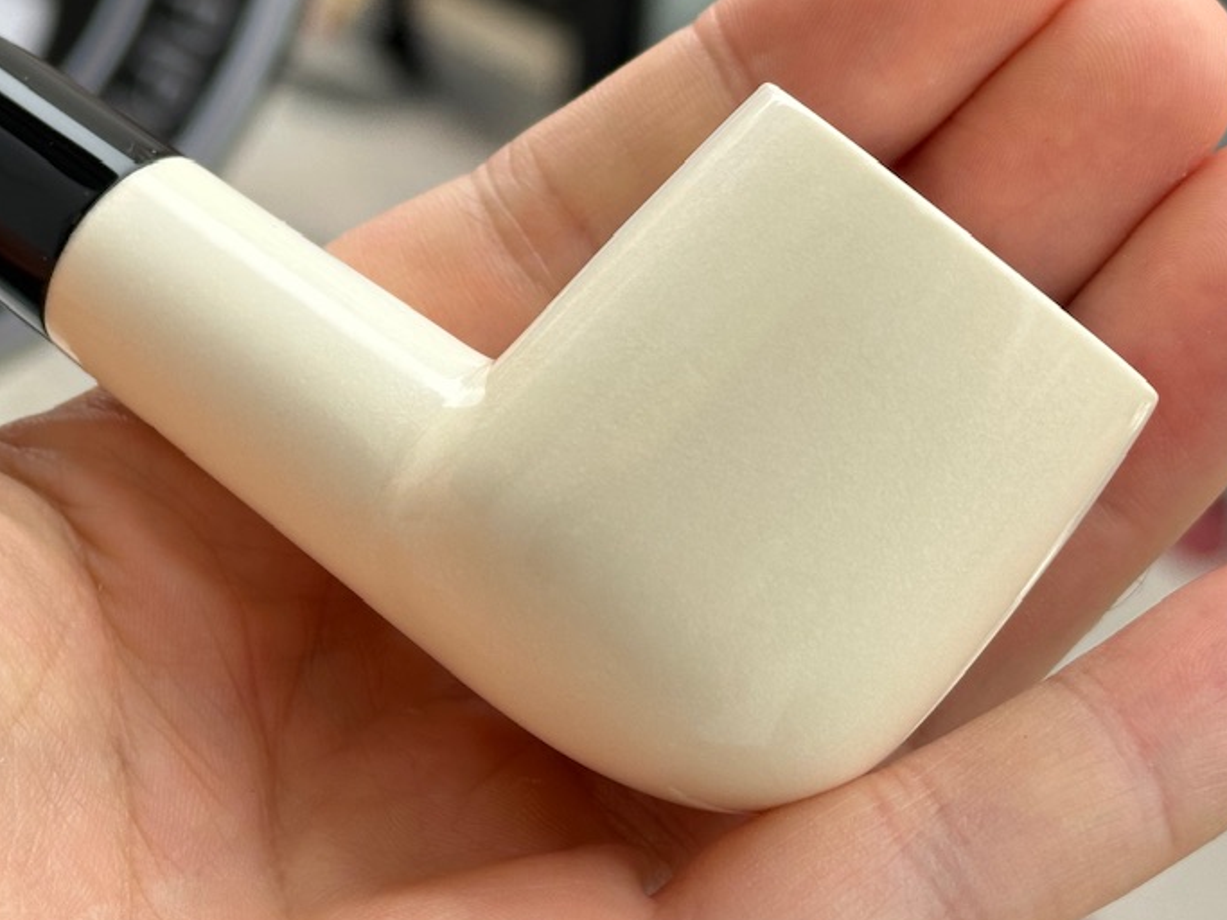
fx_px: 3190
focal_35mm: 90
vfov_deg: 16.3
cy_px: 228
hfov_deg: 21.7
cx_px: 384
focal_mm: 6.86
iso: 64
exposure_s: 1/1289
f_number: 1.78
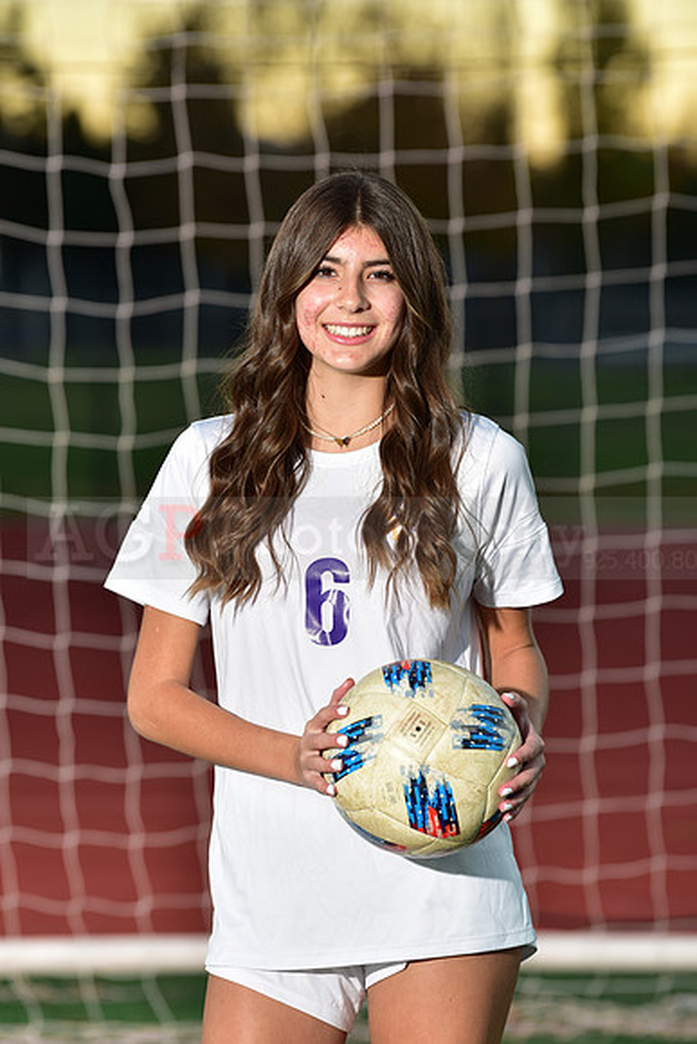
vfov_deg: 10.3
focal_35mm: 200
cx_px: 348
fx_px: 5804
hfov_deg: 6.9
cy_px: 522
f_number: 5
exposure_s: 1/200
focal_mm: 200
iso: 250
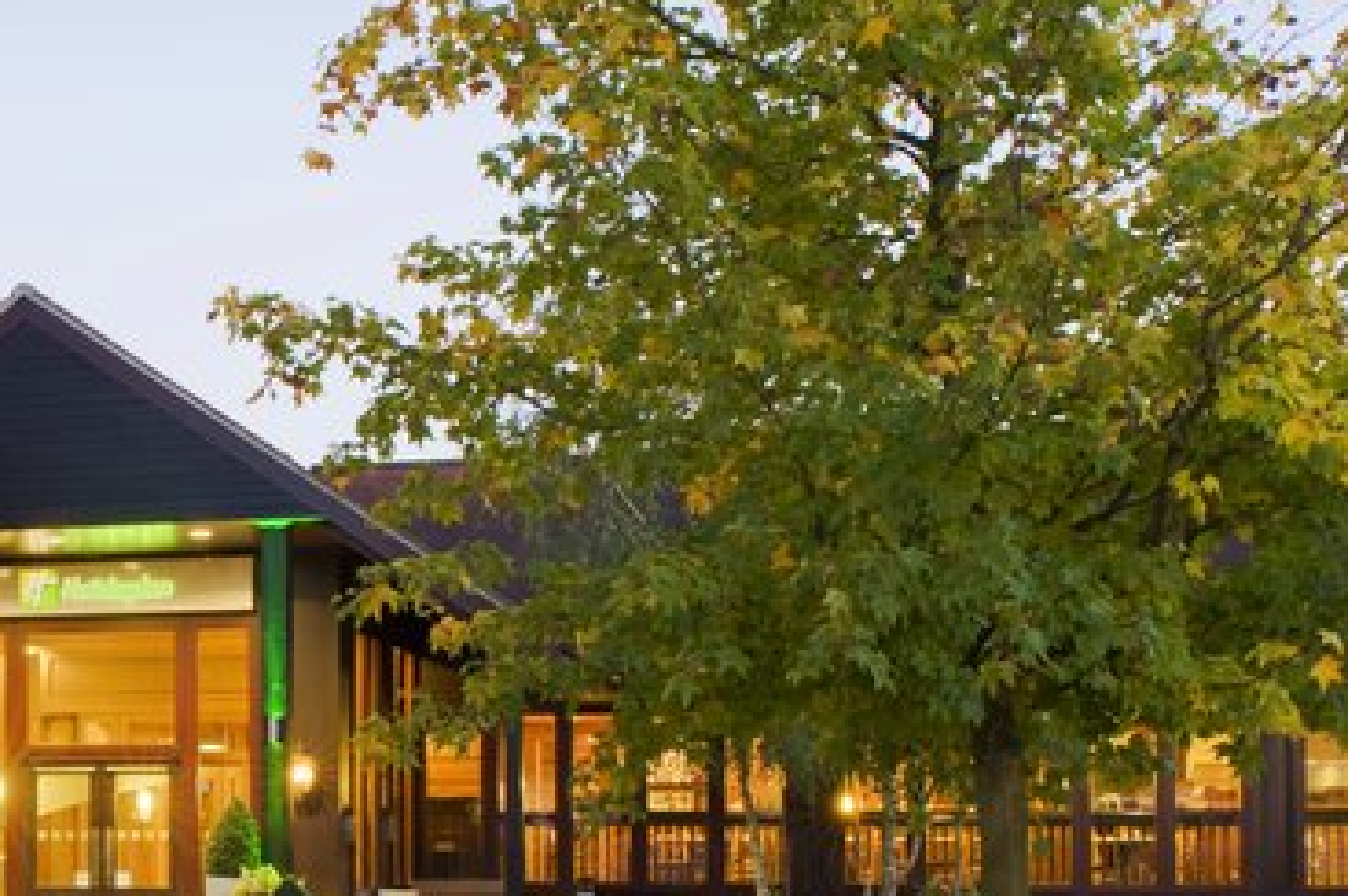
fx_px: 2282
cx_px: -118
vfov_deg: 22.2
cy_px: 364
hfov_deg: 29.8
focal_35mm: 61
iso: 200
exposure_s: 8
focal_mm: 28
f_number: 4
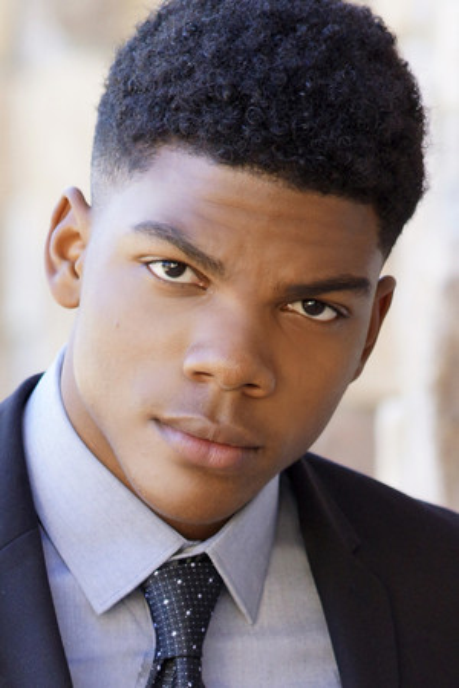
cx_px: 230
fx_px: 3873
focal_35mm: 202
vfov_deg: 10.2
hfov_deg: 6.8
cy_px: 344
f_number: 4
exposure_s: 1/250
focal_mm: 135
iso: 400
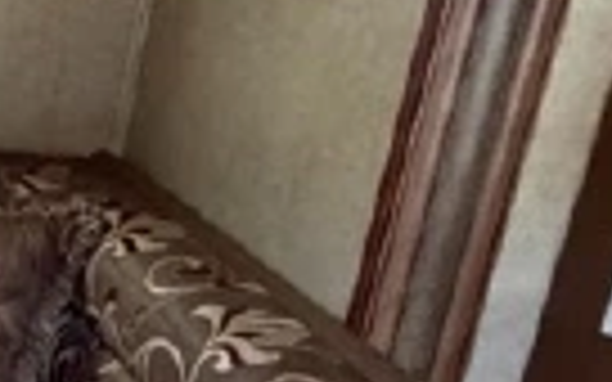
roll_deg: +2.4
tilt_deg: -20.9
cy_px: 310
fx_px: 1451
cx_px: -500
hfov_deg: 18.5
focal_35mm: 87
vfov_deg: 14.9
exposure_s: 1/60
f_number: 2.2
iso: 640
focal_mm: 2.22
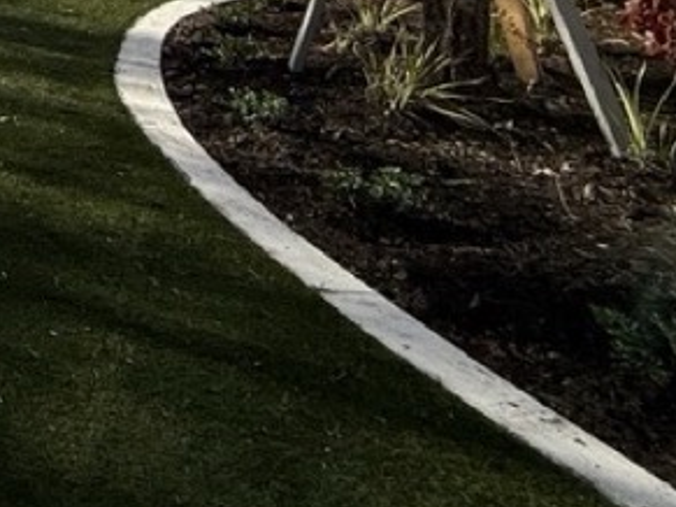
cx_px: -490
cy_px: -350
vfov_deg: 20.9
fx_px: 1035
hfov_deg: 23.1
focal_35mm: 53
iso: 50
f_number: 2.2
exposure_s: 1/2506
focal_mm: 2.22
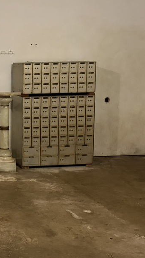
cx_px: -90
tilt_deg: -8.7
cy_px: 113
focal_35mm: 67
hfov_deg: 16.0
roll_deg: +0.4
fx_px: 459
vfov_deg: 31.4
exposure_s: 1/30
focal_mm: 5.96
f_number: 1.6
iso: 500
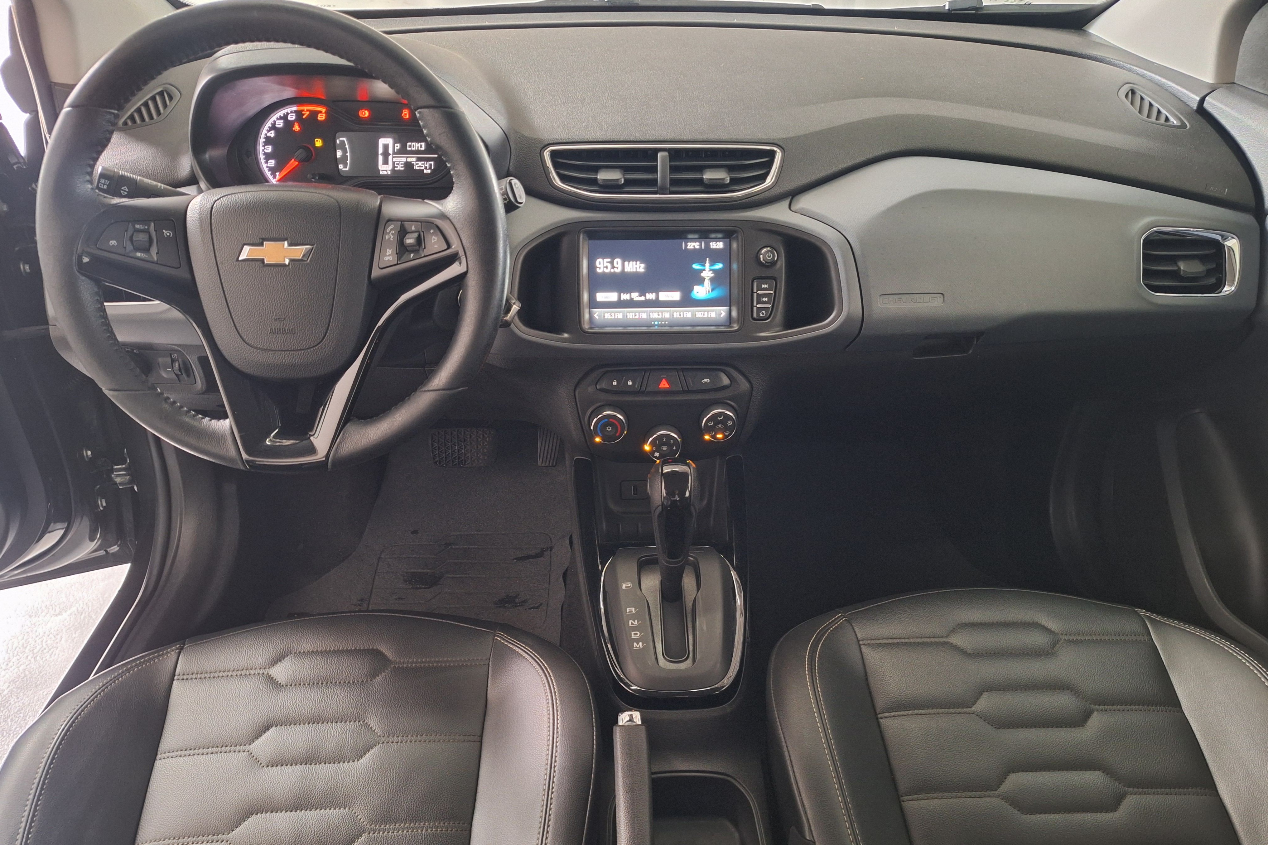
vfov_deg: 53.1
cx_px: 634
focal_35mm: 24
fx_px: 845
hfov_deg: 73.7
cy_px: 459
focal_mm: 5.54
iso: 400
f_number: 1.8
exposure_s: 1/20
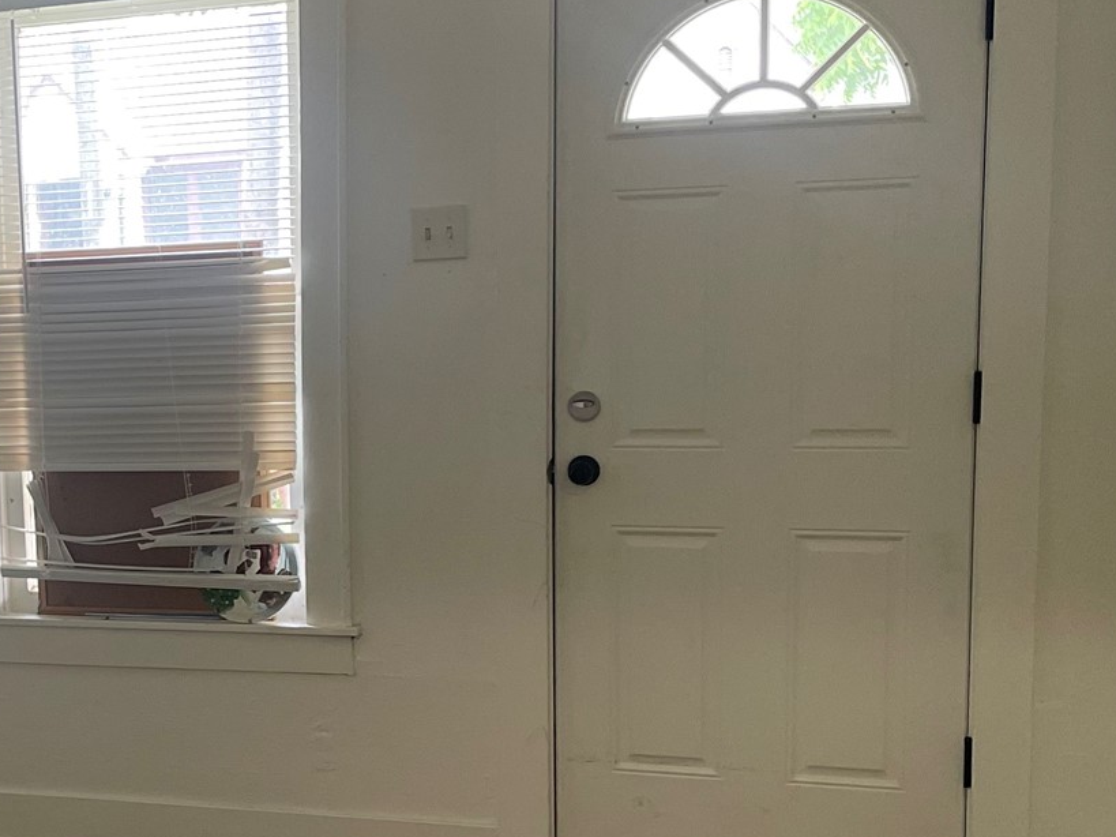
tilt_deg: -9.2
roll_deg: +2.6
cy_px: 552
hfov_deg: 27.9
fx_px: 2095
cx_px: -20
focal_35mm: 65
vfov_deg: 22.5
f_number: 1.6
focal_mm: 4.2
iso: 125
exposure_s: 1/60
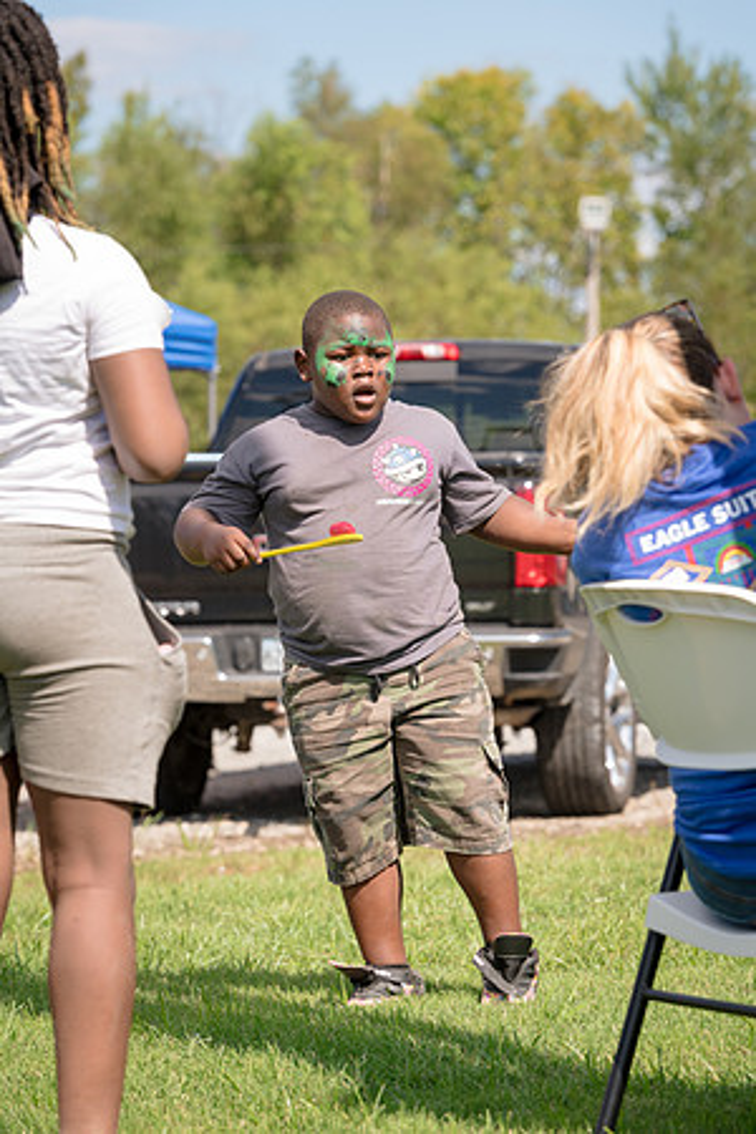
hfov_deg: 9.8
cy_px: 567
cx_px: 378
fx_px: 4410
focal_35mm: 140
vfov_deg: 14.7
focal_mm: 140
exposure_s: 1/320
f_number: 7.1
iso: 140
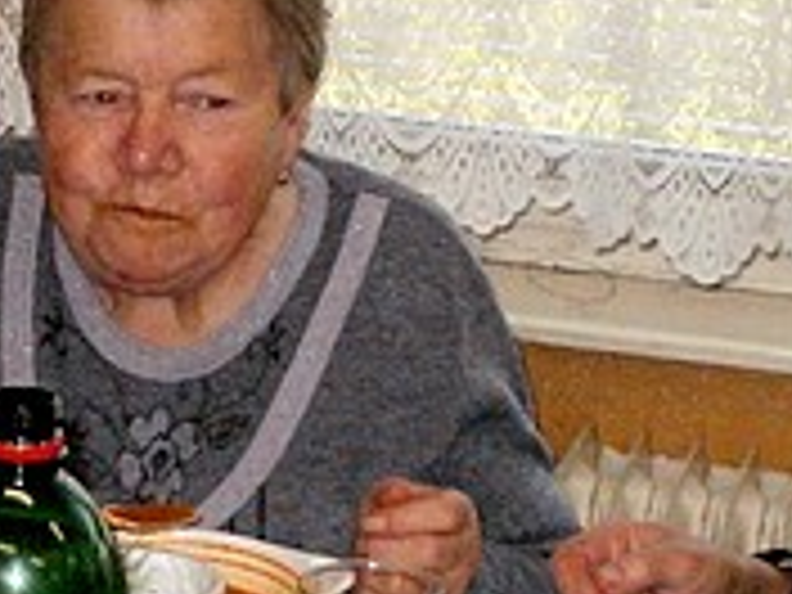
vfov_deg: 10.4
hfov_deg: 13.6
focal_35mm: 143
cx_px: 40
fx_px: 3272
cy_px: 448
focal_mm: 6.3
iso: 400
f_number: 3.5
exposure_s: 1/250
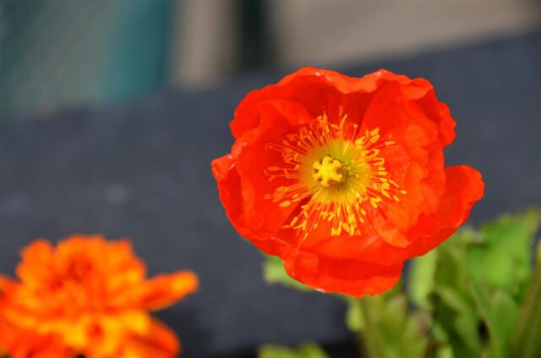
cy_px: 179
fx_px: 4496
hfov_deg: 6.9
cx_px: 270
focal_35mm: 300
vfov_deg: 4.6
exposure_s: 1/200
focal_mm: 200
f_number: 8
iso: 100
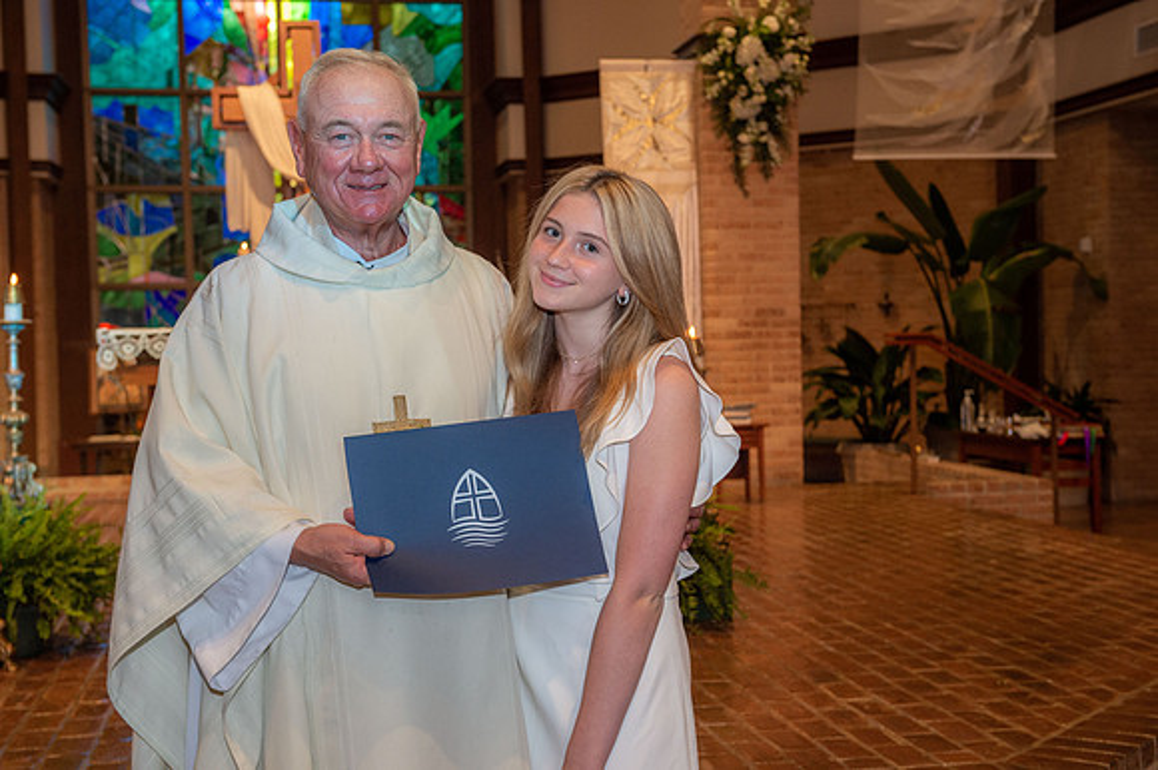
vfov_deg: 24.2
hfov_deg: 35.7
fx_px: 1800
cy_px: 385
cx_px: 579
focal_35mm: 56
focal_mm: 56
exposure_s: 1/125
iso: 1600
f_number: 5.6
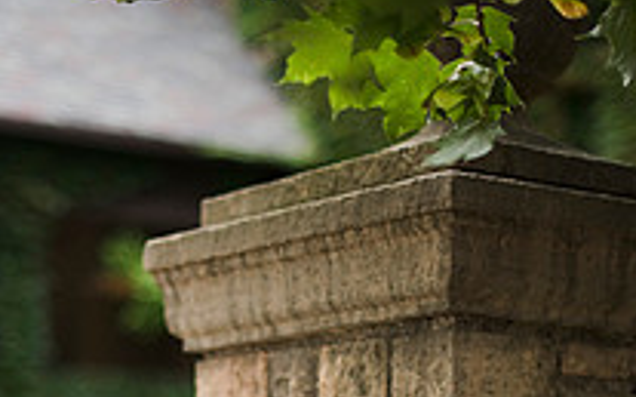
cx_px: 212
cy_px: 551
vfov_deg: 11.4
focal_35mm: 111
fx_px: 1922
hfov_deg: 18.7
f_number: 1.6
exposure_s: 1/500
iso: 200
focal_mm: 50
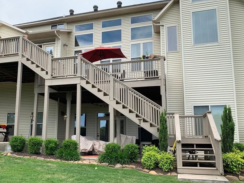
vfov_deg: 44.0
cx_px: 102
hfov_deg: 56.5
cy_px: 106
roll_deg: -0.9
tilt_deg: +8.6
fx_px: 226
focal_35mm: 32
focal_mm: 4.25
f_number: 1.8
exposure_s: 1/1011
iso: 25
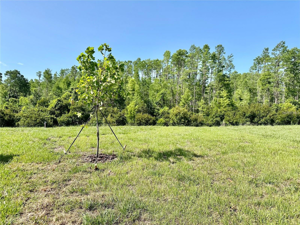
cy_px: 112
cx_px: 150
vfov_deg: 56.8
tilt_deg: -0.7
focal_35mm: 24
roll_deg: -1.5
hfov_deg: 71.6
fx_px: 208
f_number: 1.78
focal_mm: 6.86
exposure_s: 1/3155
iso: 80
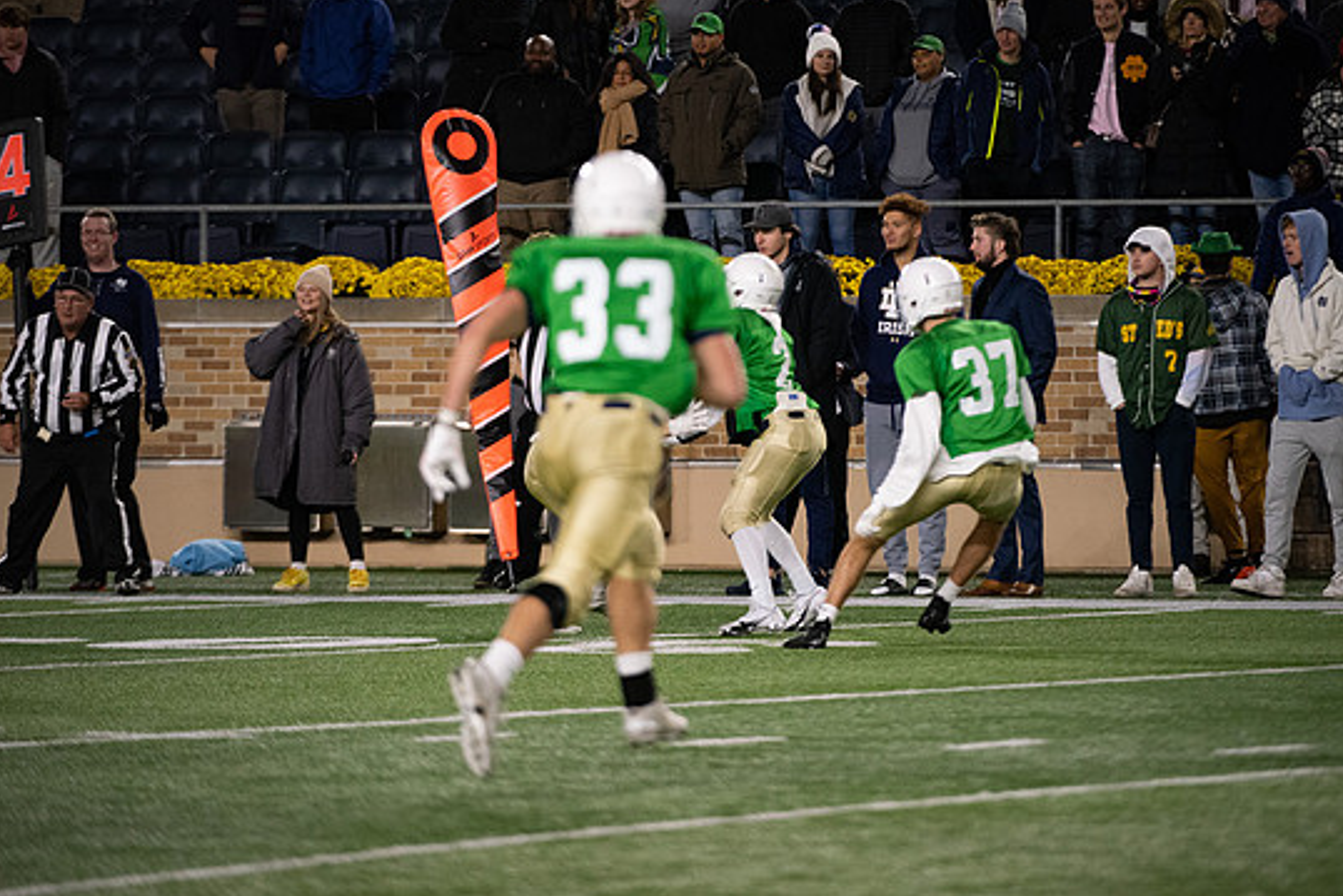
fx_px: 12463
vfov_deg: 4.1
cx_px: 694
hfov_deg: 6.2
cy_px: 450
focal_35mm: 334
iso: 3600
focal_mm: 310
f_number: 4
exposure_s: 1/500
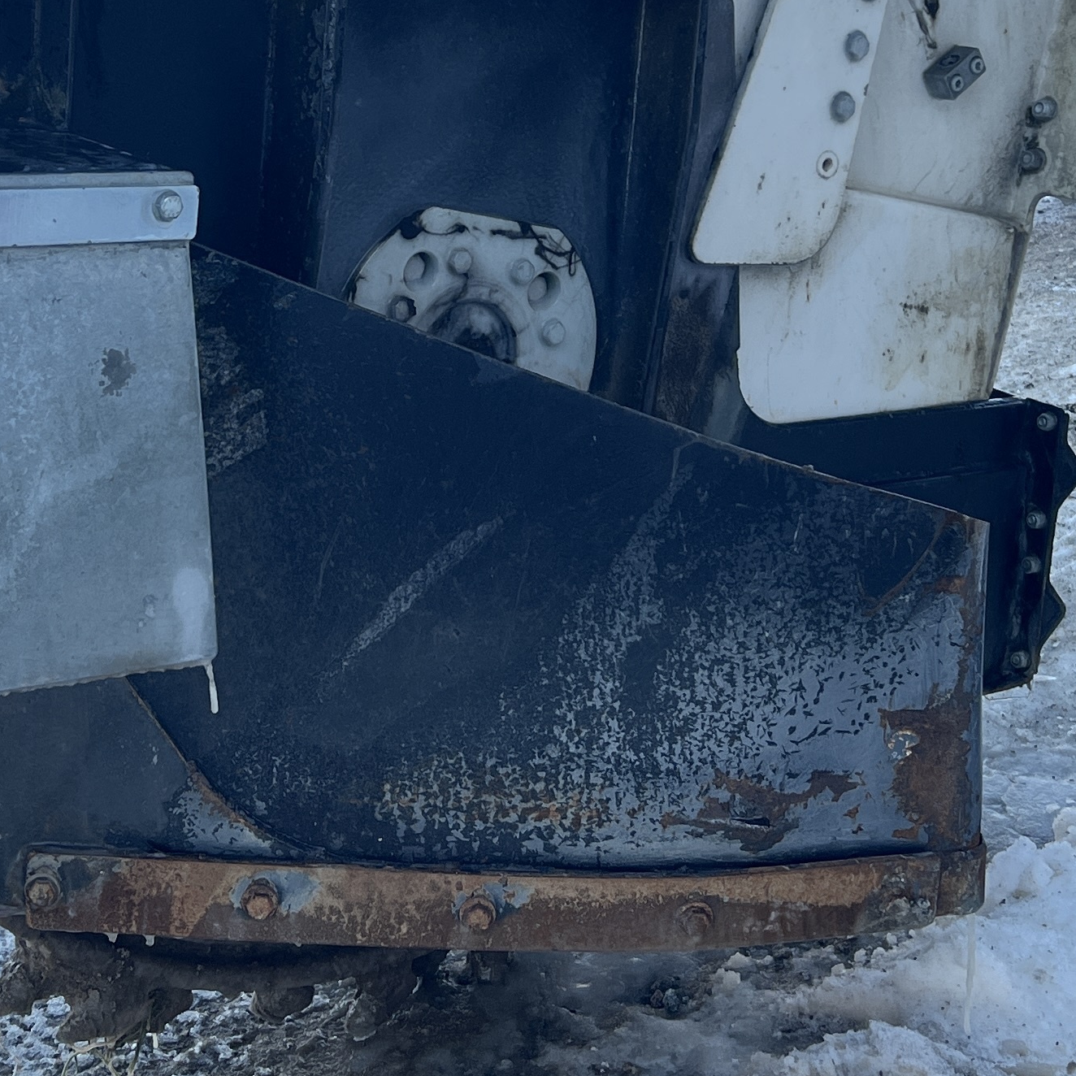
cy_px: 184
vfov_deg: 24.2
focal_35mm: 70
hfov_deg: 24.6
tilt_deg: -15.8
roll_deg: +3.3
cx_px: 479
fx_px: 2462
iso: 50
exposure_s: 1/436
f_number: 1.5
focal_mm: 5.7
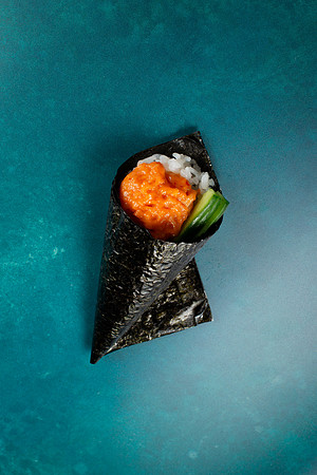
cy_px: 238
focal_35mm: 50
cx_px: 158
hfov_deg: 27.0
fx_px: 660
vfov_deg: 39.6
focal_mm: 50
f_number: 10
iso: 250
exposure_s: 1/200
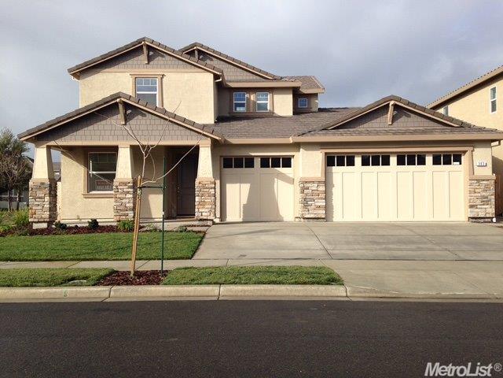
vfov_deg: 42.9
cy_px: 189
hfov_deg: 55.4
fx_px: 480
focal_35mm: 33
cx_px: 252
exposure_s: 1/1232
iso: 50
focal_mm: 4.12
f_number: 2.4
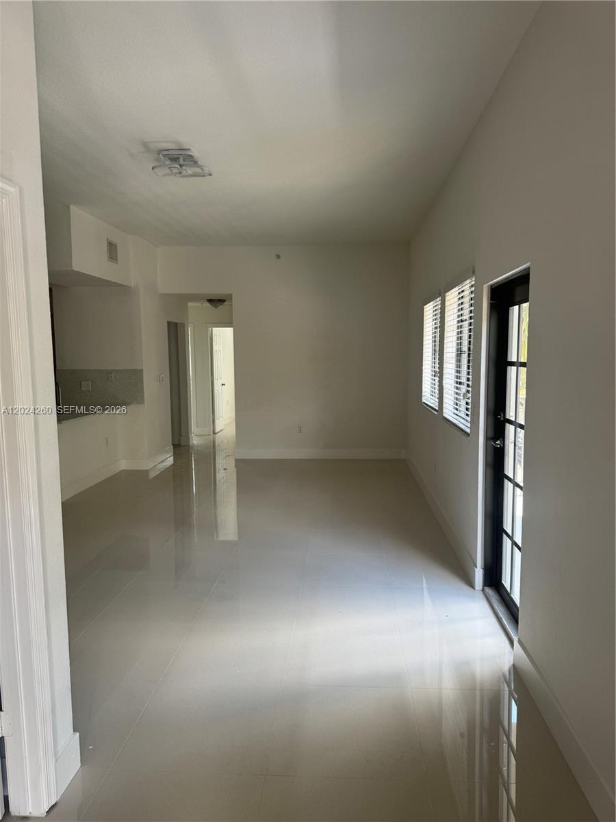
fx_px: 569
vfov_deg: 71.6
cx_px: 308
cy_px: 411
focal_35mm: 24
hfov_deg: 56.8
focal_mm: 6.76
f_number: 1.78
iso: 100
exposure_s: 1/121
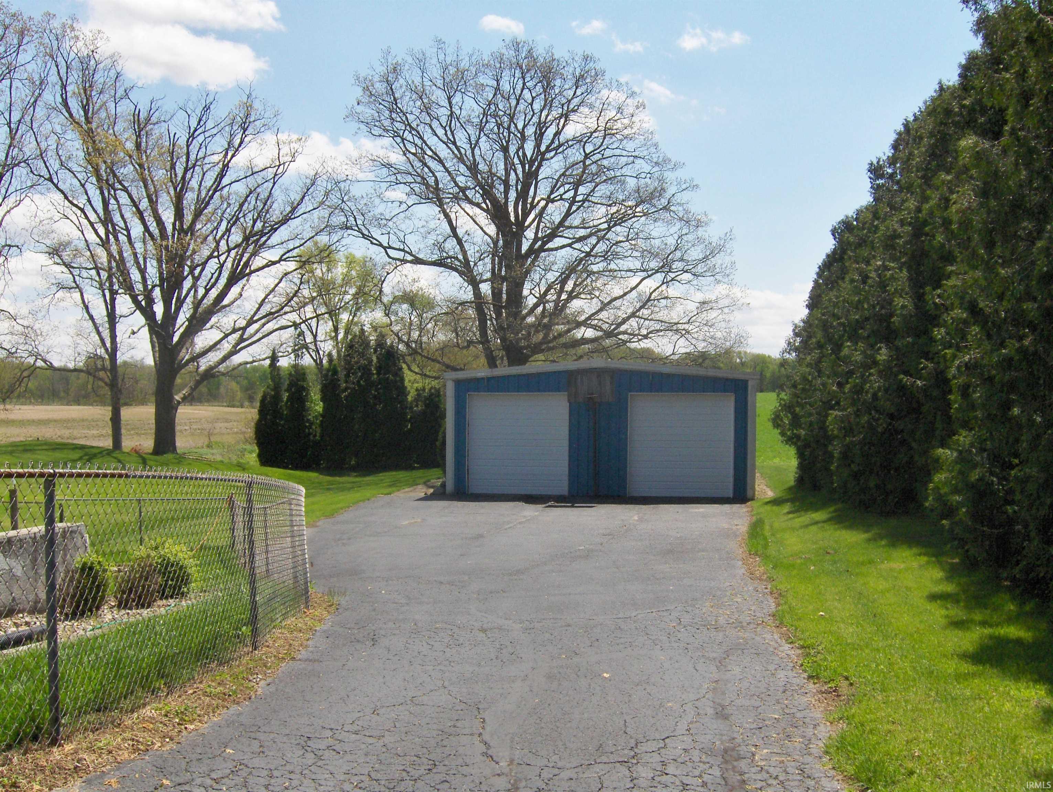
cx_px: 526
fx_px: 1066
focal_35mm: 35
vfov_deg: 40.8
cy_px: 396
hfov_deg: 52.6
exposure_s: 1/735
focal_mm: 7.5
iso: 100
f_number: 6.9
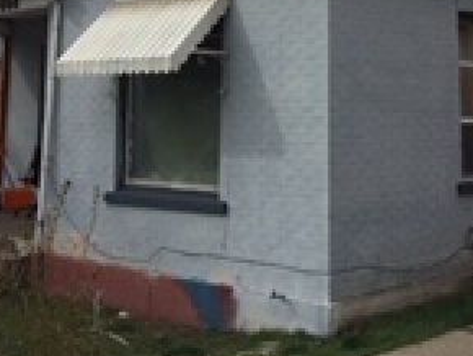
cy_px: -18
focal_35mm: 64
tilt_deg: +12.0
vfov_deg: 21.9
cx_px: 302
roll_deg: -2.3
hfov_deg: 30.1
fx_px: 875
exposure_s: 1/2825
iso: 32
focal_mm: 4.15
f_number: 2.2
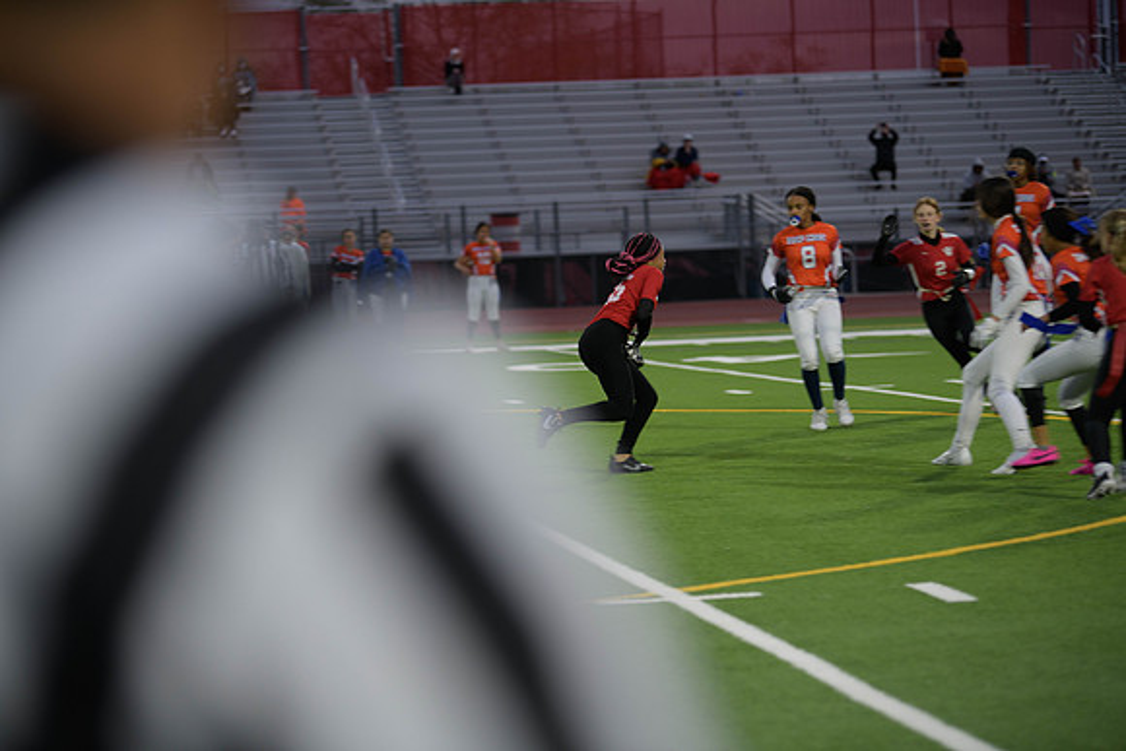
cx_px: 563
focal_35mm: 122
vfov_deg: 11.2
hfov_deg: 16.8
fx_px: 3817
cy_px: 376
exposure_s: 1/200
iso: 400
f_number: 2.8
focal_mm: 122
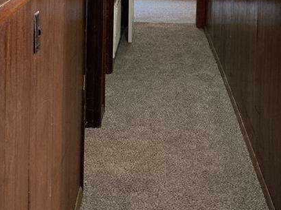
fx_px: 592
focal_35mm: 73
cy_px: -47
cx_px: 164
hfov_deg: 26.6
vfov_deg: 19.0
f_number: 1.8
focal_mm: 3
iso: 125
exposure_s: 1/60
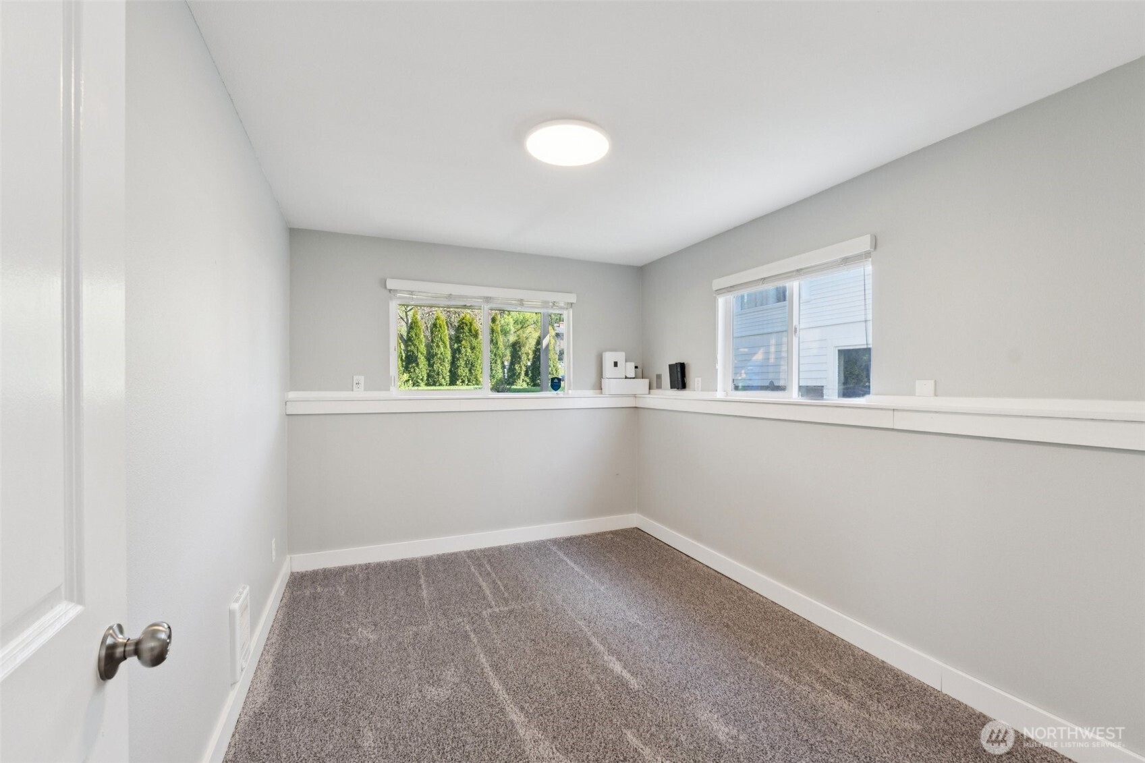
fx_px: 477
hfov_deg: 100.4
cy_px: 382
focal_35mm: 15
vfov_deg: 77.3
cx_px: 572
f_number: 9
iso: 250
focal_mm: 10
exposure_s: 1/10
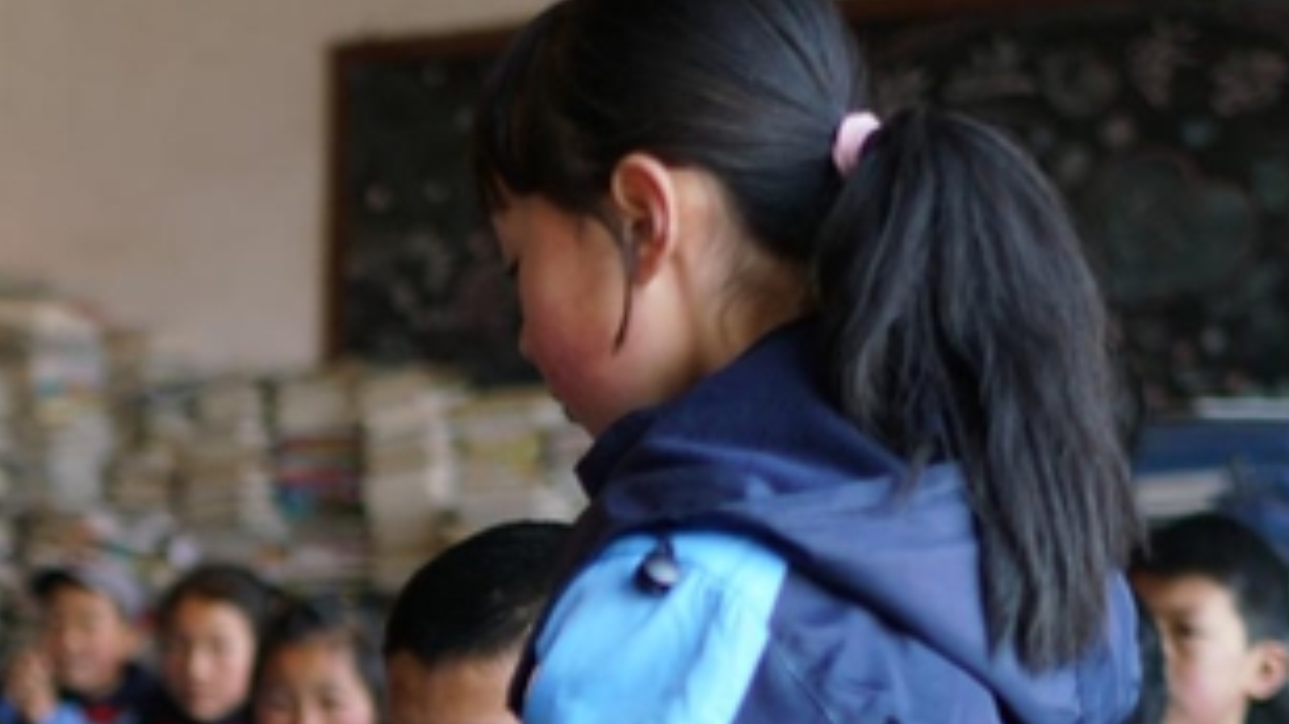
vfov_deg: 10.4
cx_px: -469
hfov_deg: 17.6
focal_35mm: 113
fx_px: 3861
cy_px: 994
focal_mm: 35
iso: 400
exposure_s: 1/320
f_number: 1.7
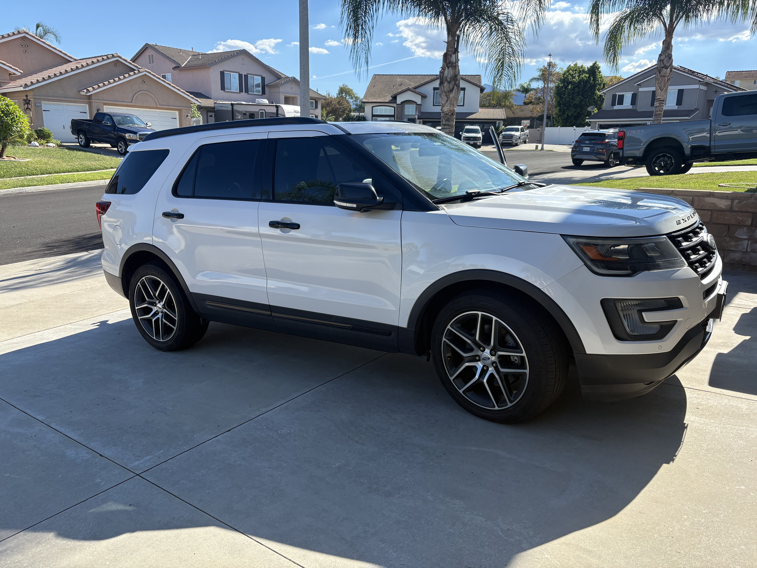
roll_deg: -1.5
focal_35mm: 26
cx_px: 378
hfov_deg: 67.3
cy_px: 284
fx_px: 569
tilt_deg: -12.5
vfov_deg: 53.1
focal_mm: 5.96
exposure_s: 1/2075
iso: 64
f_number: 1.6
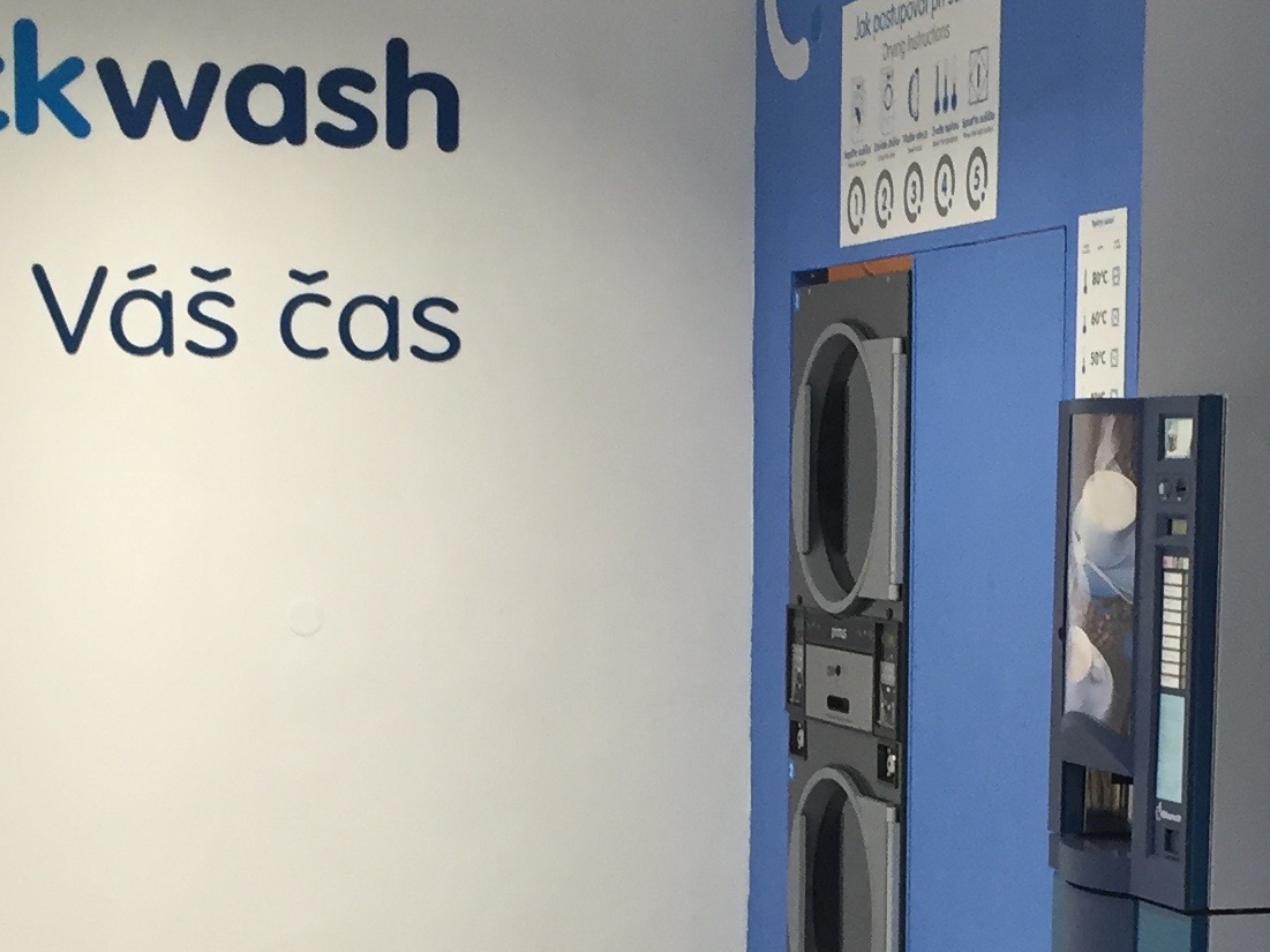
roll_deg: -1.2
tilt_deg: -6.9
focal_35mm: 86
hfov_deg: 22.7
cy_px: 908
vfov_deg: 16.9
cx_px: 811
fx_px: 3154
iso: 80
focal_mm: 4.15
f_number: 2.2
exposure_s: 1/33
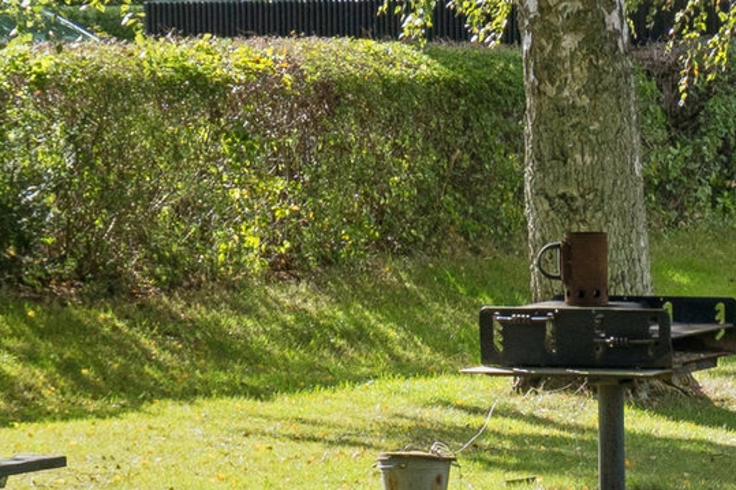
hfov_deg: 7.1
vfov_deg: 4.8
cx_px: 1314
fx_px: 5804
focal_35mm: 284
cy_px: 101
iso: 250
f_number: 5.6
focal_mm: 34
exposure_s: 1/320
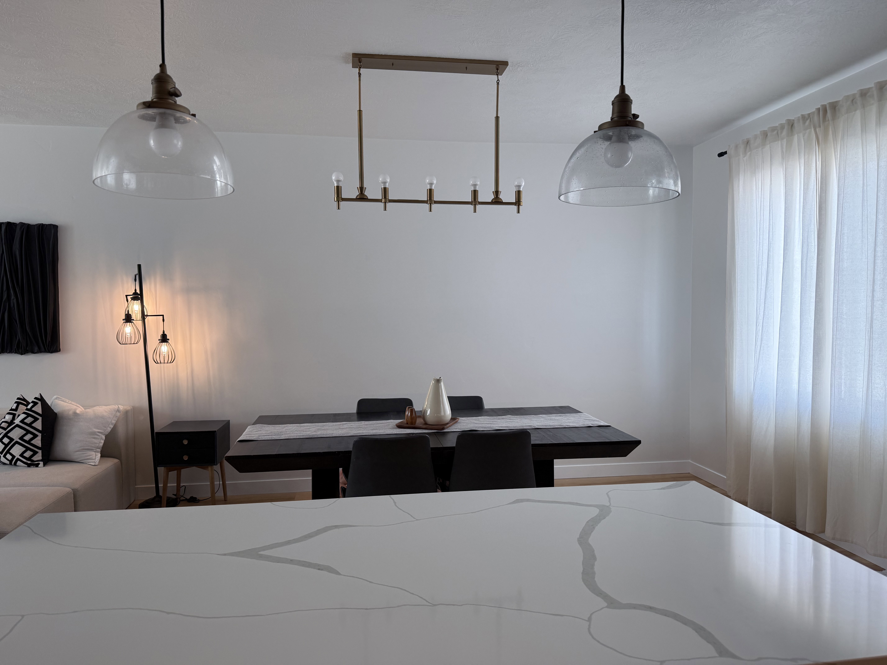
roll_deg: +0.8
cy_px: 332
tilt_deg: -2.3
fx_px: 615
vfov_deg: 56.8
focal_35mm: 24
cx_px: 444
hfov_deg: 71.6
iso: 100
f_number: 1.78
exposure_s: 1/141
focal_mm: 6.76
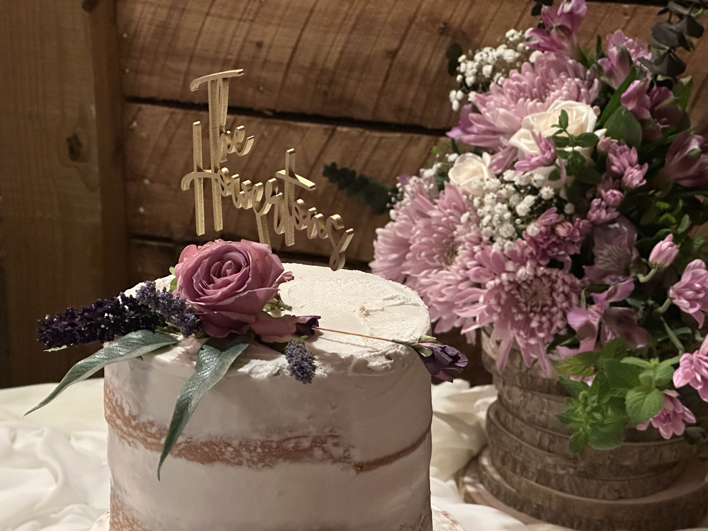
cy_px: 266
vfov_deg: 19.1
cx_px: 354
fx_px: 1575
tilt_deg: -18.4
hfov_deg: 25.3
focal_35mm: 77
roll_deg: -0.7
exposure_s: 1/30
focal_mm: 9
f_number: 2.8
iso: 1600
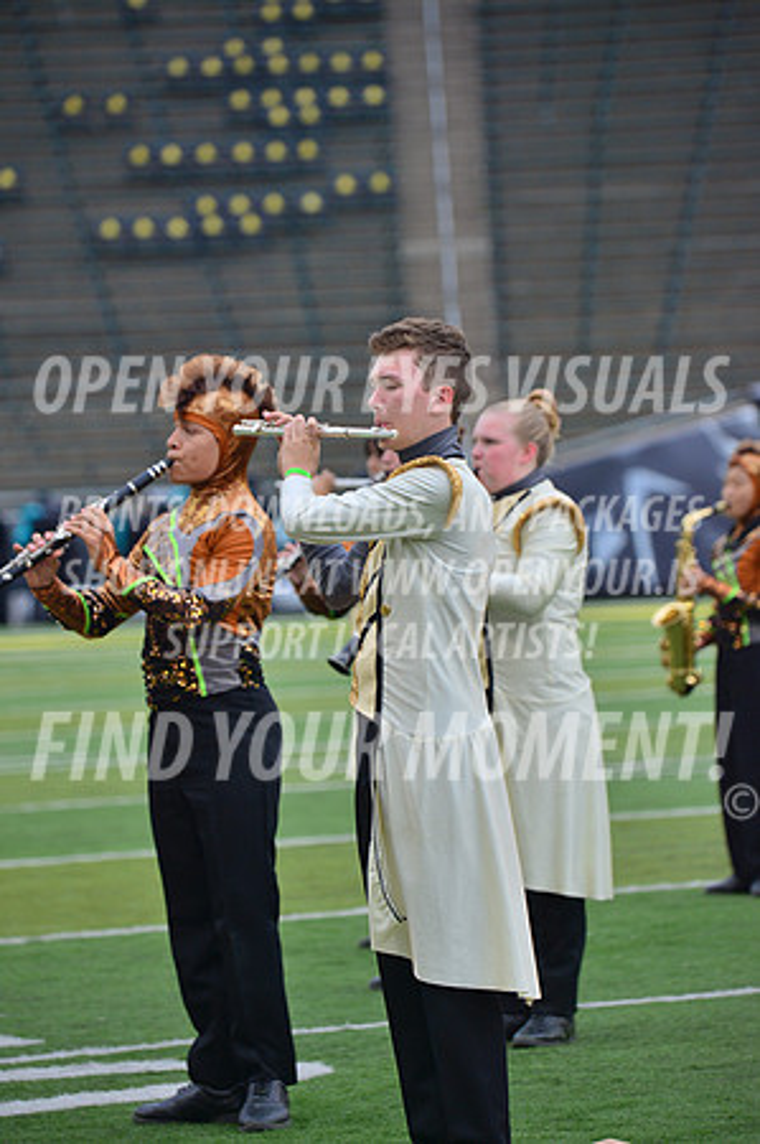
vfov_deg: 8.6
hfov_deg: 5.7
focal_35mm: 240
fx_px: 7617
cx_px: 380
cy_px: 572
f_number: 5.6
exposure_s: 1/640
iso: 400
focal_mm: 240
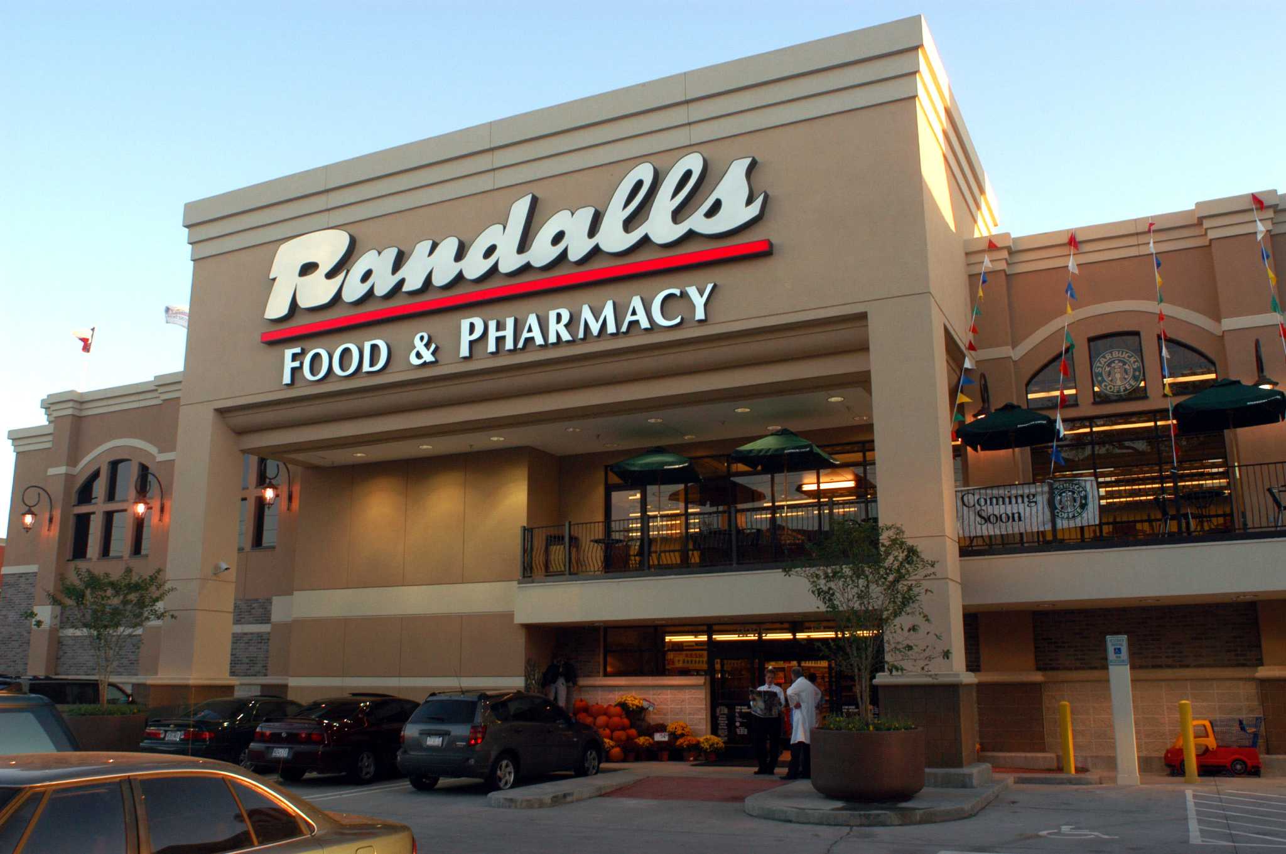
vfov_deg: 43.5
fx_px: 1071
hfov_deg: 62.0
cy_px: 427
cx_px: 643
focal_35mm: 30
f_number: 5.6
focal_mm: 20
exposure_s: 1/250
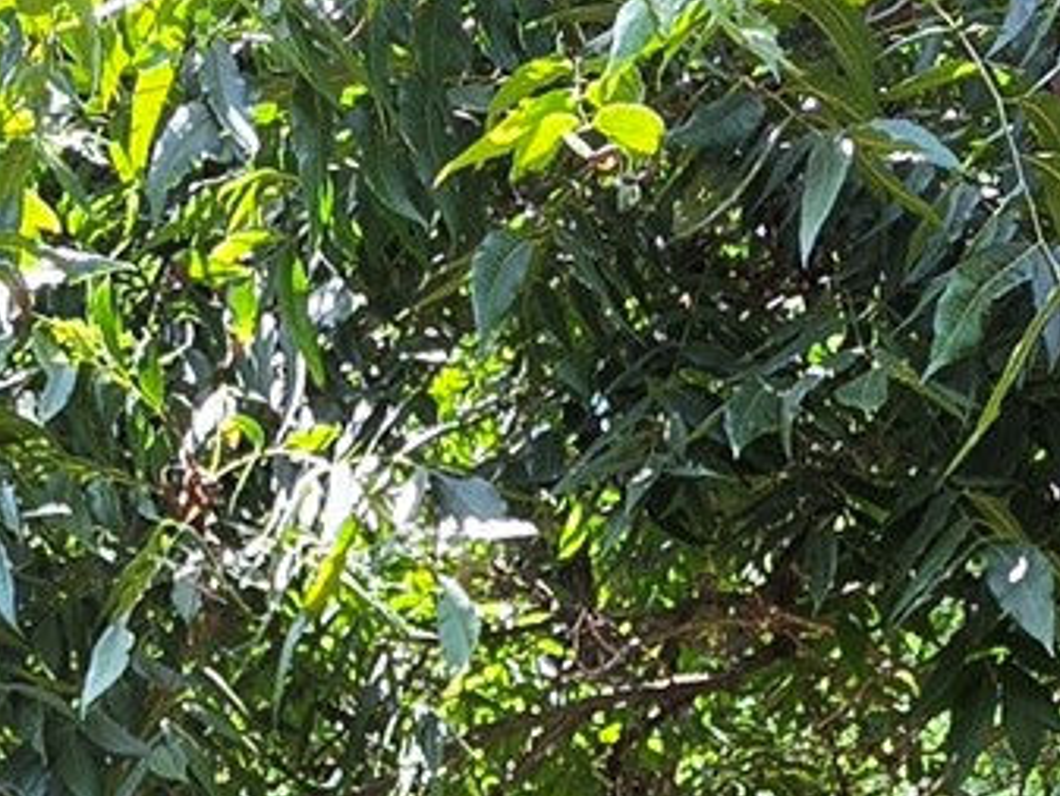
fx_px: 2420
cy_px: 1605
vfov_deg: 15.1
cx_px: 469
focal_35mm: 79
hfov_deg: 24.7
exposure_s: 1/120
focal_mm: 2.2
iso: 20
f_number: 1.9
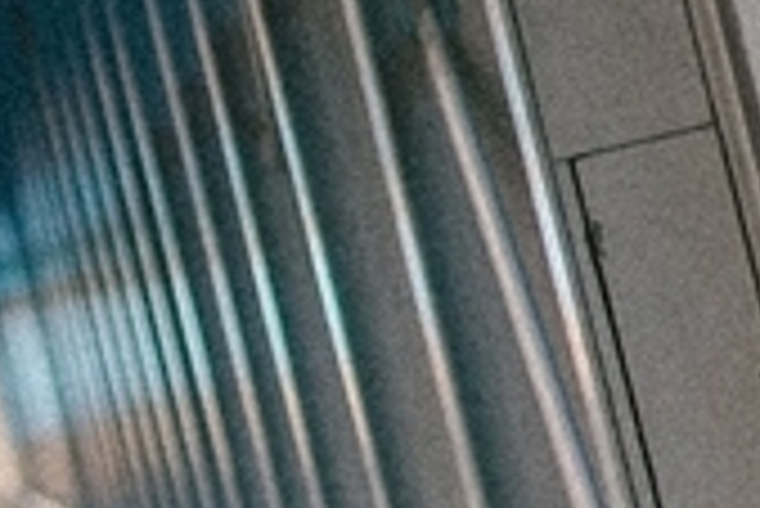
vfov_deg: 5.5
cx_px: -1295
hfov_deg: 7.5
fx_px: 5240
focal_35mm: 248
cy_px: 580
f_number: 1.4
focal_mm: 35
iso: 200
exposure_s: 1/60
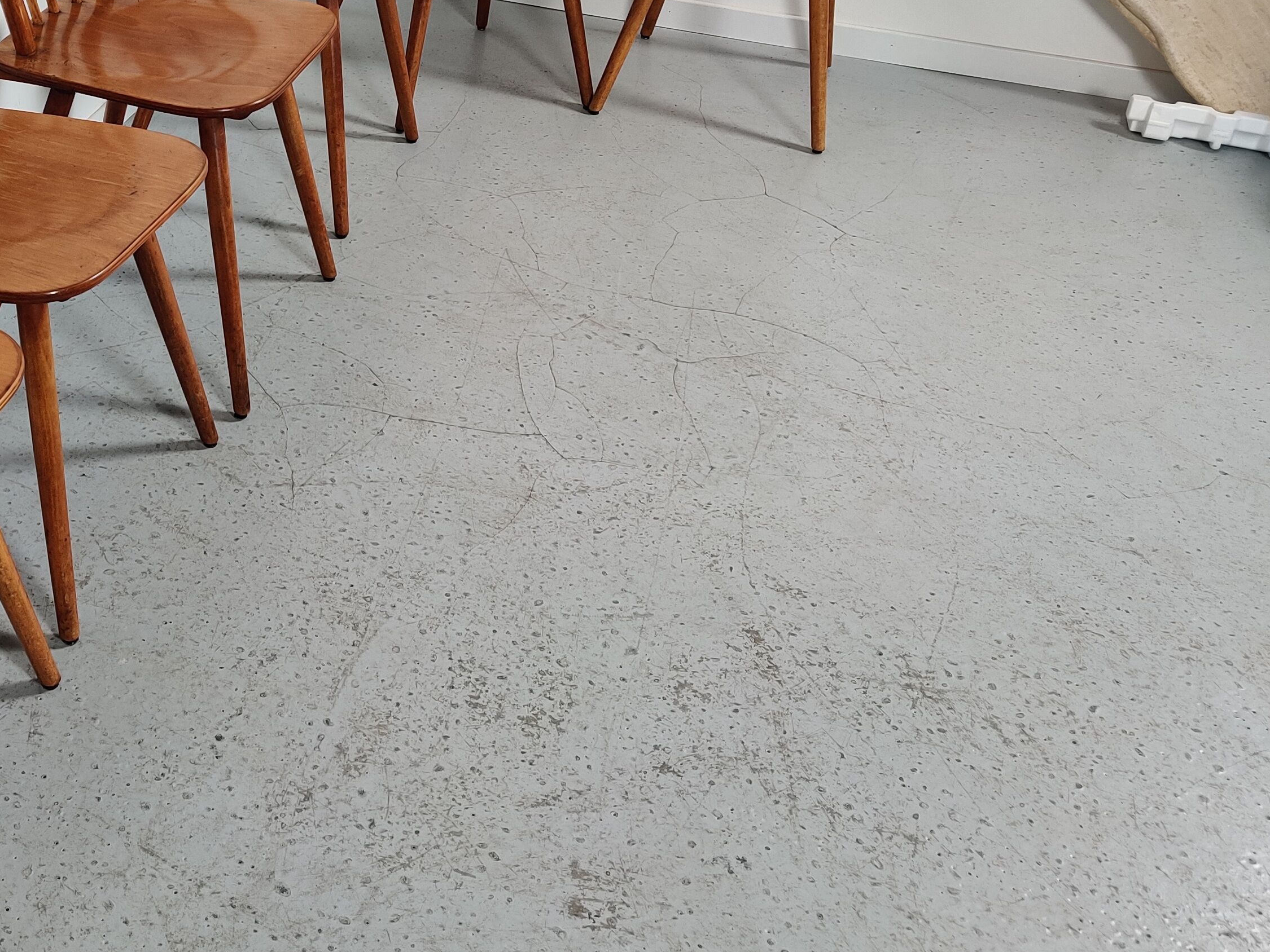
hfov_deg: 37.4
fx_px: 1761
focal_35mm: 48
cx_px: 162
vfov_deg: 29.8
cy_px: 235
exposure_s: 1/100
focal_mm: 4.75
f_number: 1.65
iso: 200
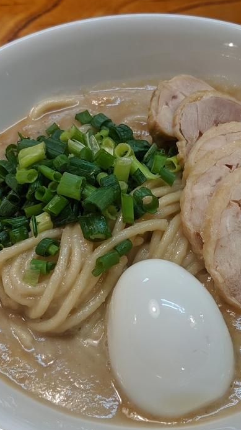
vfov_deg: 40.6
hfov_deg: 23.4
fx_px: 580
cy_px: 221
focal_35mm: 51
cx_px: 146
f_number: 1.8
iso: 57
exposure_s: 1/59.9
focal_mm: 4.44
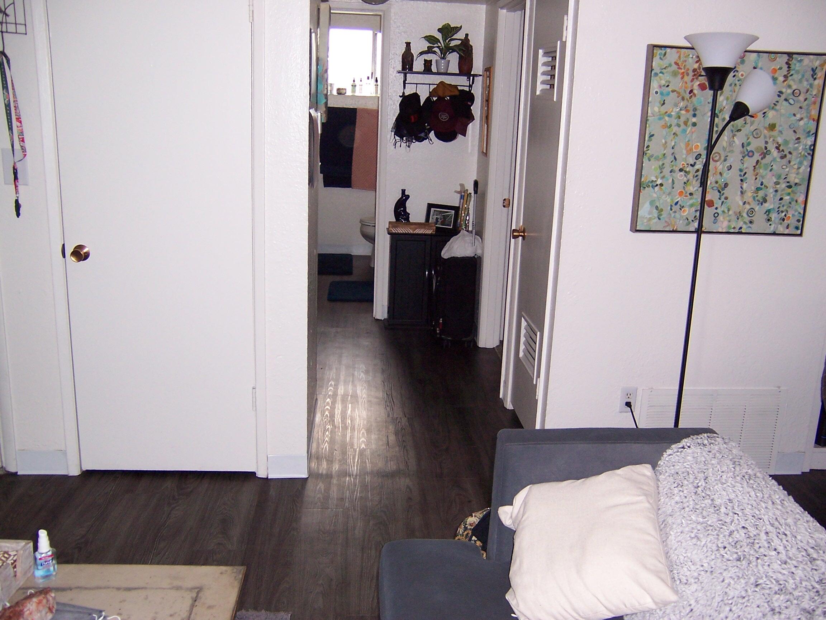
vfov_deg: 42.9
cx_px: 413
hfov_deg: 55.4
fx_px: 787
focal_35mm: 33
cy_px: 310
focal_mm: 5.5
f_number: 2.8
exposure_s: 1/60
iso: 140
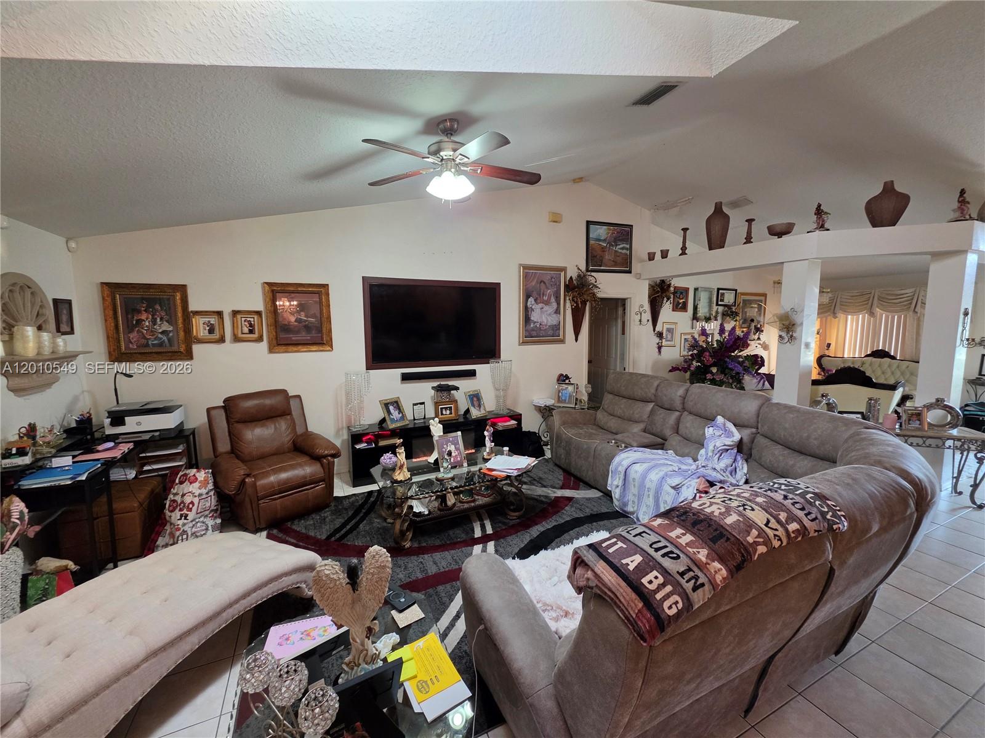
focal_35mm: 13
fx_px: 370
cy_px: 369
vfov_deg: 89.9
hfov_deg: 106.2
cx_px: 492
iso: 160
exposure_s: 1/60
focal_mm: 2.2
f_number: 1.9
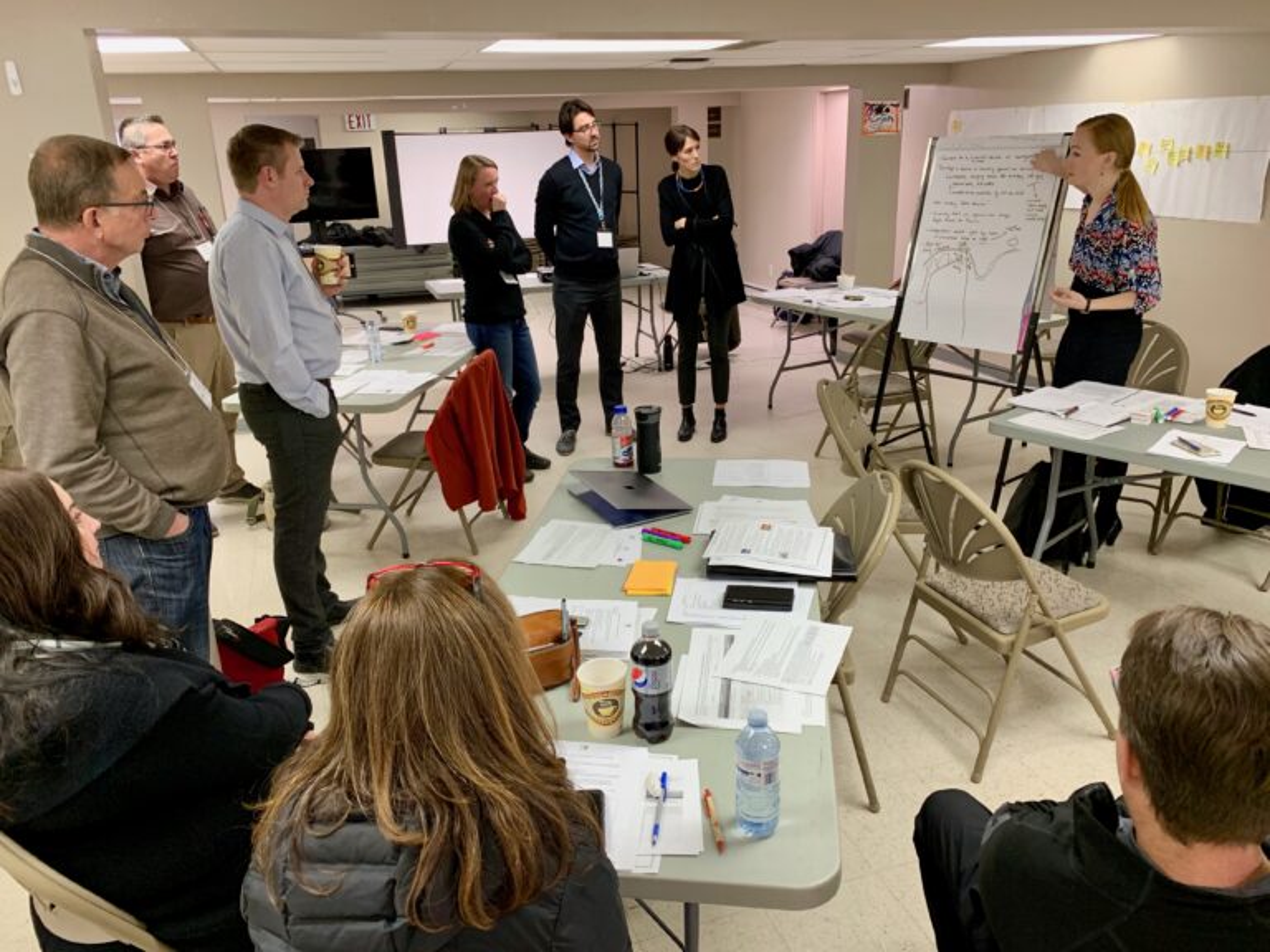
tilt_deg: -18.4
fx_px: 954
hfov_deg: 67.3
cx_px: 635
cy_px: 476
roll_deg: +1.2
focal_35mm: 26
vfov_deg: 53.1
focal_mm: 4.25
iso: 100
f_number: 1.8
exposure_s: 1/60
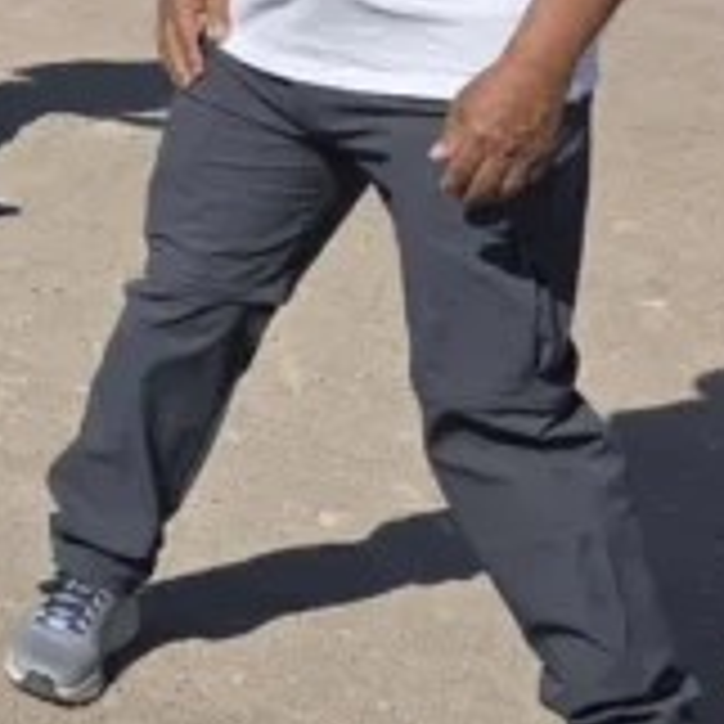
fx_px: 2295
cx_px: -904
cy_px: -234
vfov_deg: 16.8
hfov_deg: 13.9
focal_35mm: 97
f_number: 1.7
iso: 80
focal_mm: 6.3
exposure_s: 1/7333
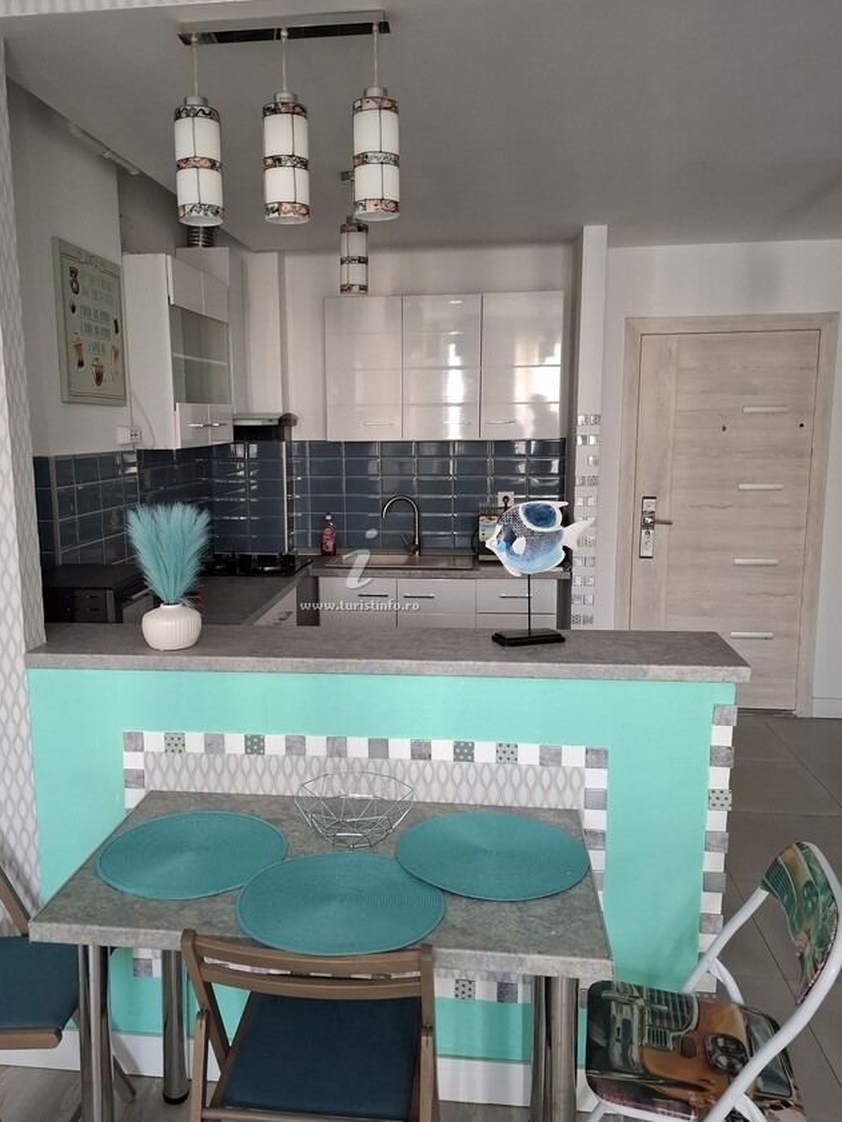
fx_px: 908
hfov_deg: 49.6
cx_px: 358
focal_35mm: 28
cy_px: 566
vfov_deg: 63.4
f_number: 1.8
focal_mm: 5.54
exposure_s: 1/25
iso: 400
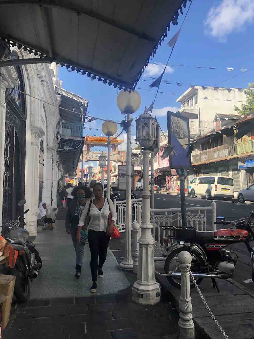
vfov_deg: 63.4
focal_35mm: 28
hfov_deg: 49.8
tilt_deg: +7.5
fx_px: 274
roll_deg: -0.3
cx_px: 127
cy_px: 170
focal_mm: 4
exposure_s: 1/857
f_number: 1.8
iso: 20
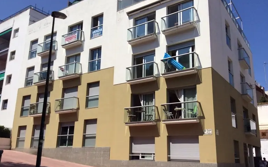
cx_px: 134
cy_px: 91
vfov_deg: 35.3
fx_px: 263
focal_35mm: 36
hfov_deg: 54.0
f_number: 2.4
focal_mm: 3.3
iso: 32
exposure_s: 1/2865
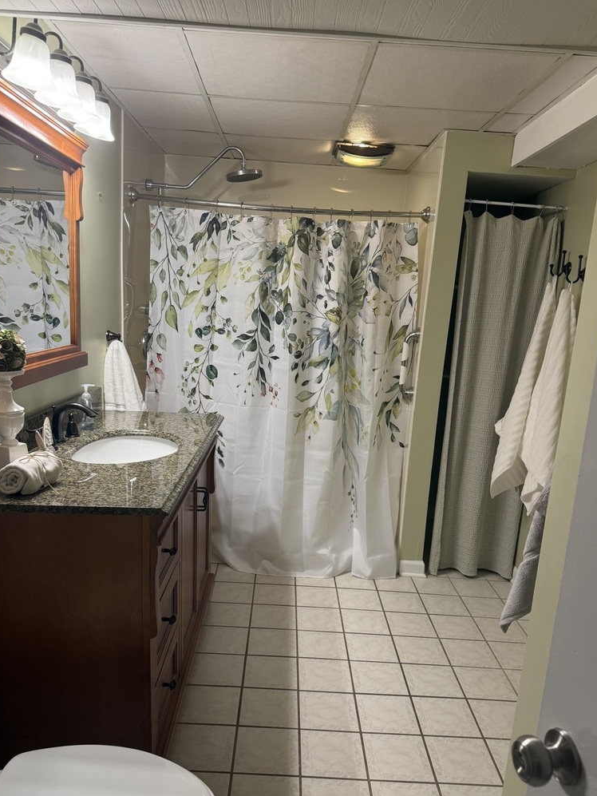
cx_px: 288
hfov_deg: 53.1
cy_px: 430
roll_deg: -6.1
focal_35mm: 26
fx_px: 598
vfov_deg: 67.2
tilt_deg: -9.8
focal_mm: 6.76
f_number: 1.78
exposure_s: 1/60
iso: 125
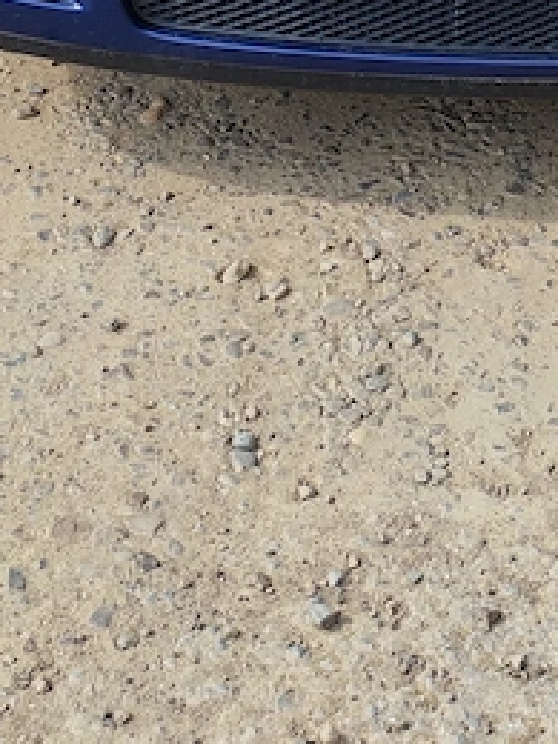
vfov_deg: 15.8
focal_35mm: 114
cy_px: -398
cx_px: 527
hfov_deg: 12.9
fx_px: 2450
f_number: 1.9
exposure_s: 1/500
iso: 50
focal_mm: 6.12
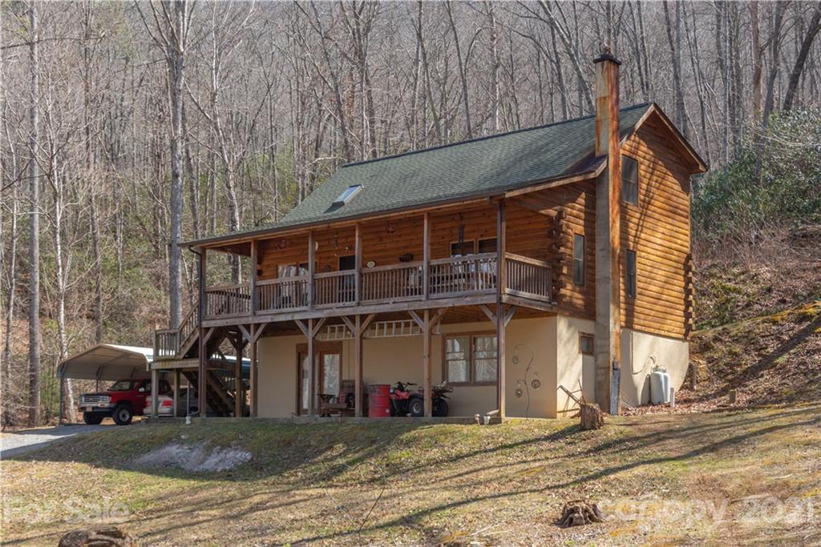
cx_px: 410
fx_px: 798
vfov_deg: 37.9
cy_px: 274
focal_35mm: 35
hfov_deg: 54.4
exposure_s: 1/160
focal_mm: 35
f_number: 7.1
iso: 100
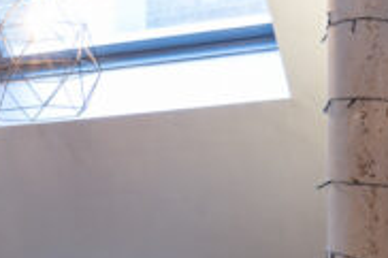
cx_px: -420
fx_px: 1357
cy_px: 337
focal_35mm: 126
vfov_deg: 10.6
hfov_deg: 13.6
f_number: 9
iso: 100
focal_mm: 22
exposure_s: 2.5
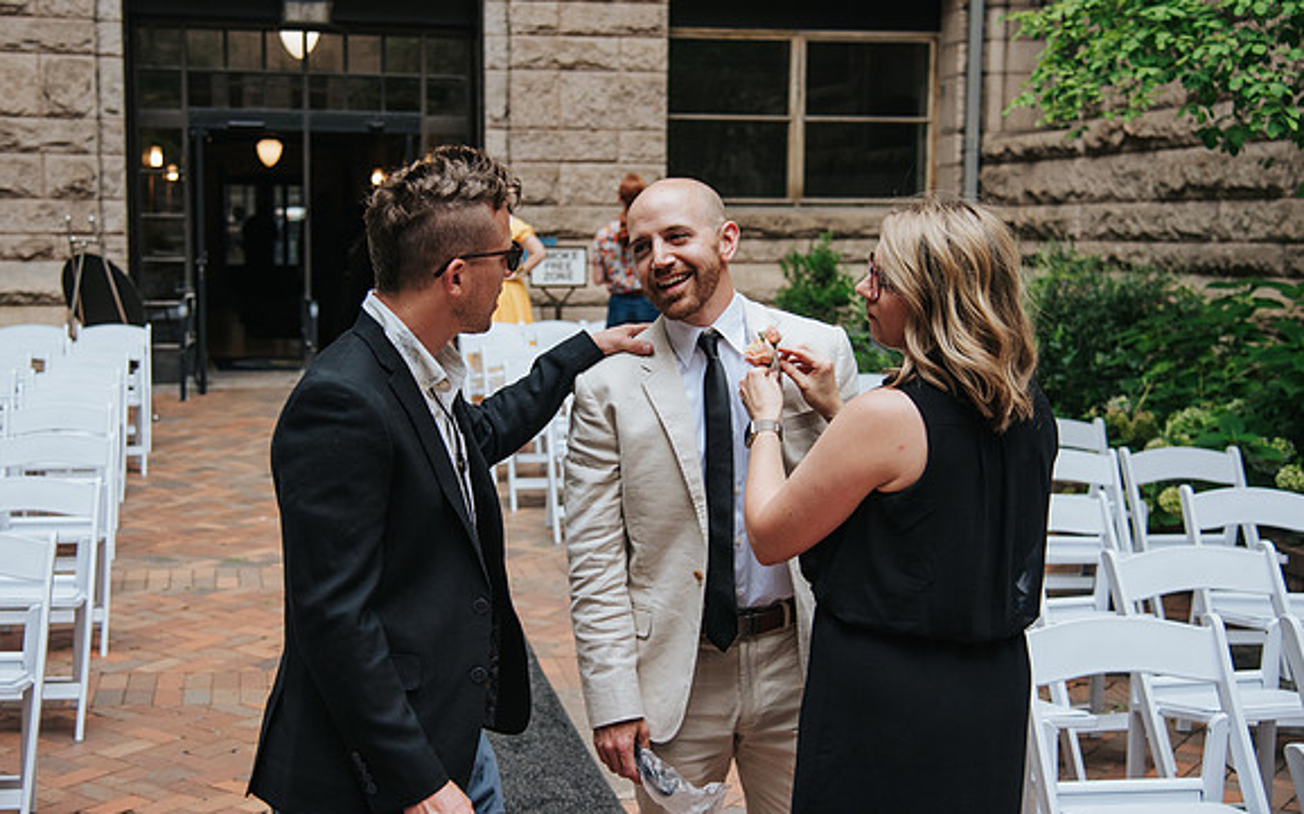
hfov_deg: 38.1
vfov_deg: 24.4
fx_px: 1883
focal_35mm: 53
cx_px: 581
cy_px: 360
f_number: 4
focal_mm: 46
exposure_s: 1/500
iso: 640
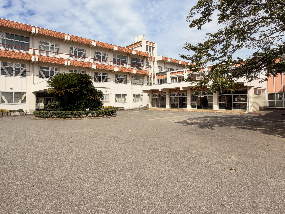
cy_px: 95
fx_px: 181
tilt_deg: +2.1
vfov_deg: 60.9
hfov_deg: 76.3
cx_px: 131
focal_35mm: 22
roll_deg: +0.3
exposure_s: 1/1312
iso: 20
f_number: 2.2
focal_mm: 2.22
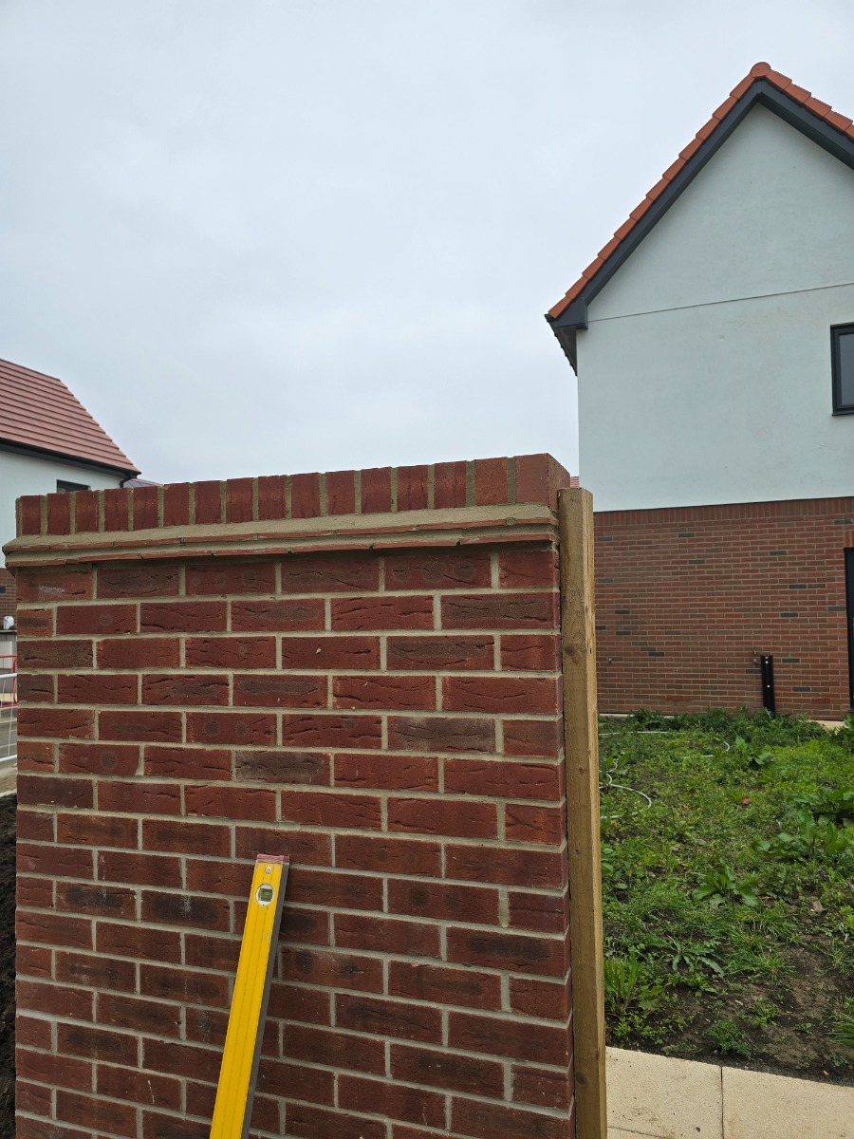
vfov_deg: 73.9
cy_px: 570
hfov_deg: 58.9
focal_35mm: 23
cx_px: 427
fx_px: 757
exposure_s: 1/265
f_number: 1.7
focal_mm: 6.3
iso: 12
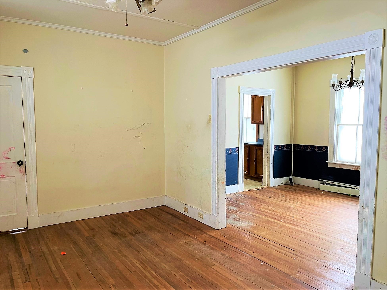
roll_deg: +0.4
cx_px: 194
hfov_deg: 67.3
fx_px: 291
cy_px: 145
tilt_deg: -4.4
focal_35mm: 26
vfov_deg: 53.1
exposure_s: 1/87
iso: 125
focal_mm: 5.1
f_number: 1.6
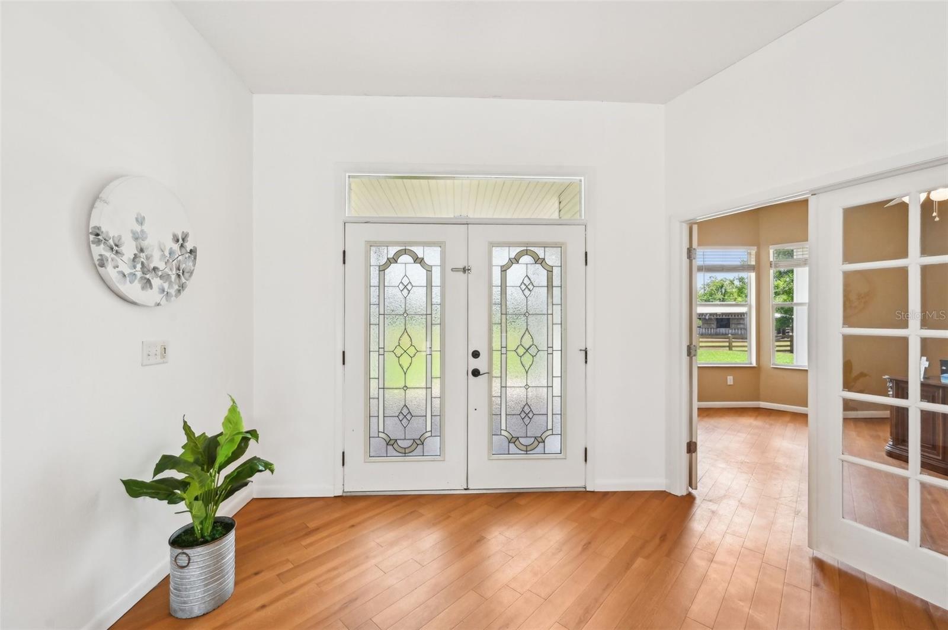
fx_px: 368
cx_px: 474
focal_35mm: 14
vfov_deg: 81.1
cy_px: 315
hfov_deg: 104.3
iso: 400
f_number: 8
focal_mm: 14
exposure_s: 1/400
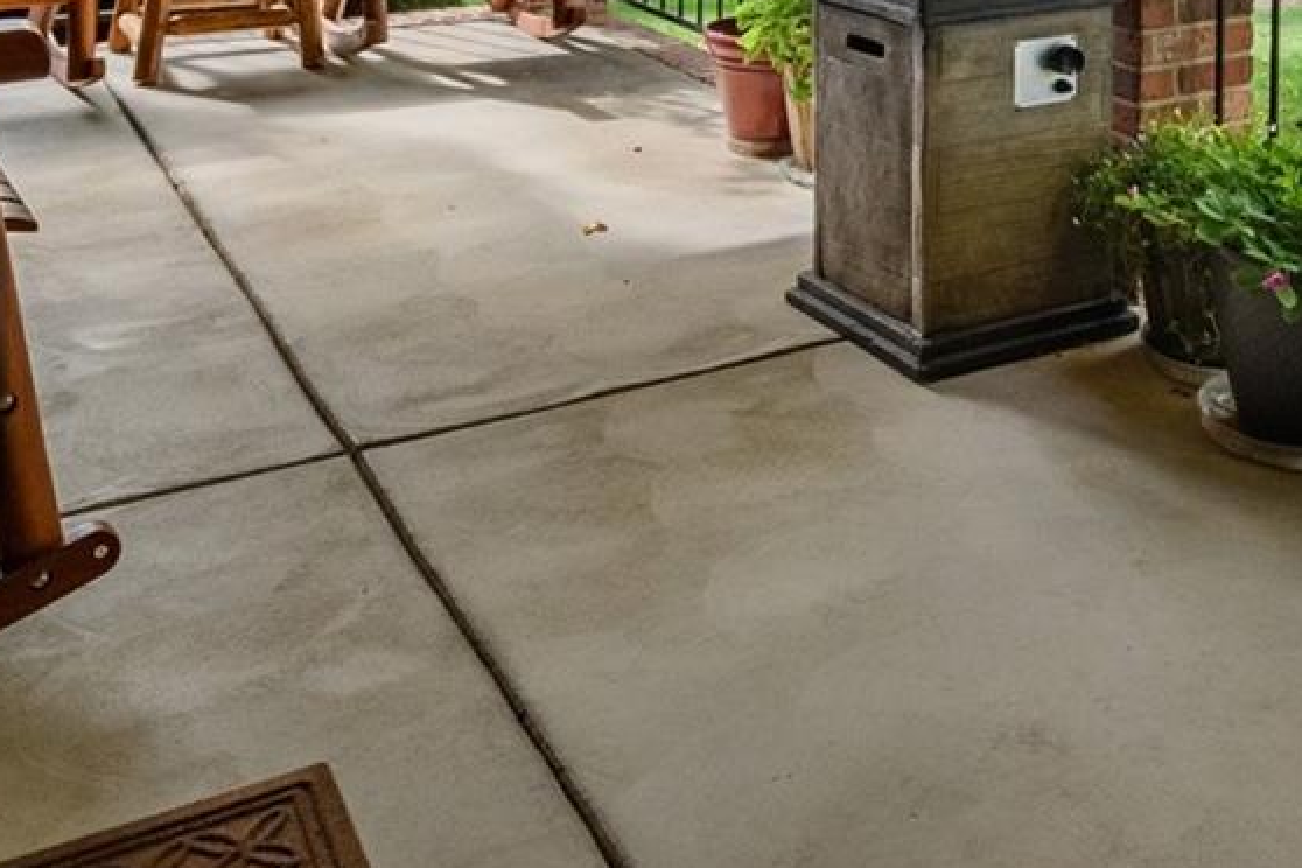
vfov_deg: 26.6
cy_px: -250
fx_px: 1555
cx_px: 1015
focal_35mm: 43
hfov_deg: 43.6
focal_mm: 10
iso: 2000
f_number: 8
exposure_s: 1/1600
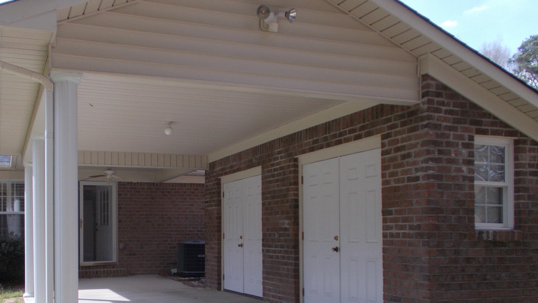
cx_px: 200
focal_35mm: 38
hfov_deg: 52.2
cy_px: 218
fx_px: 542
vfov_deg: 30.8
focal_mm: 4.6
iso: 80
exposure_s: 1/500
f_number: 3.2
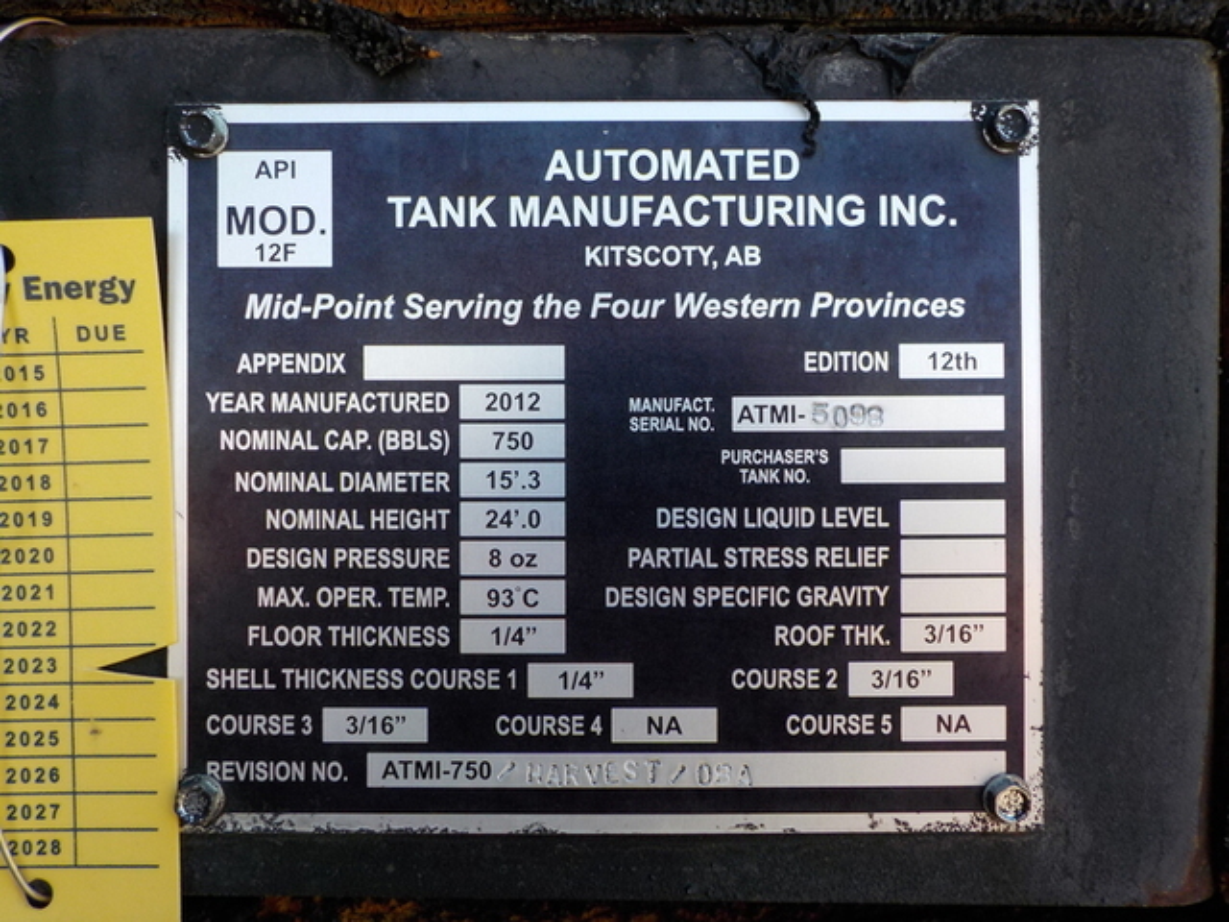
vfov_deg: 46.8
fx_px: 1065
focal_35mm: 30
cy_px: 461
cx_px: 614
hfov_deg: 60.0
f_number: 3.3
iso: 125
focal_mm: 4.1
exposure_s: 1/250
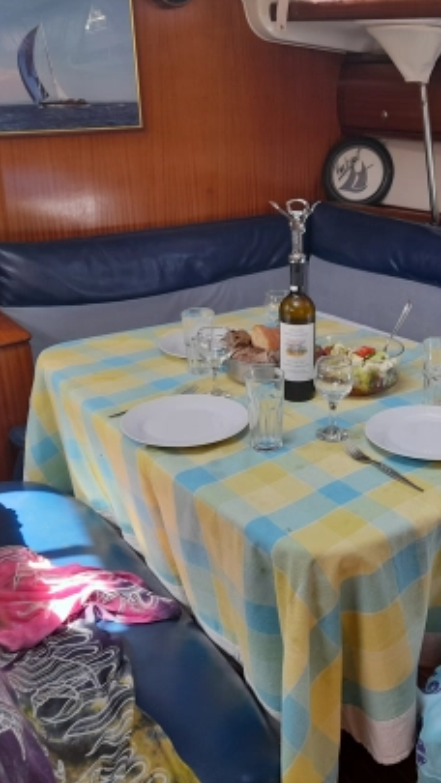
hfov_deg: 31.7
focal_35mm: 37
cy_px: 386
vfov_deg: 54.0
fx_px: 769
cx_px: 298
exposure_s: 1/60
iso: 64
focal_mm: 4.6
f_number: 2
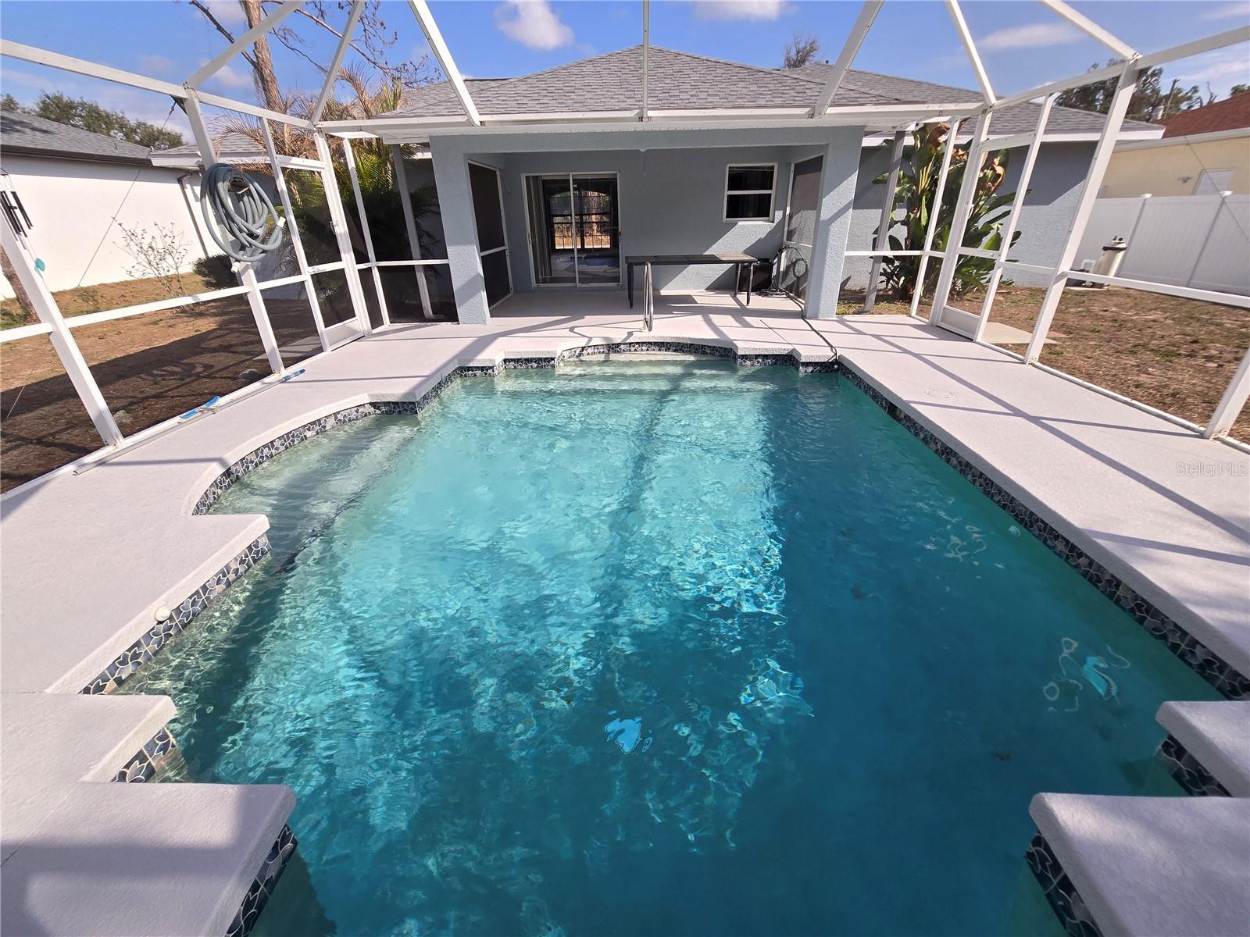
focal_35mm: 13
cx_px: 625
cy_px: 468
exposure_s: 1/1024
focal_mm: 2.2
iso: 50
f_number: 2.2
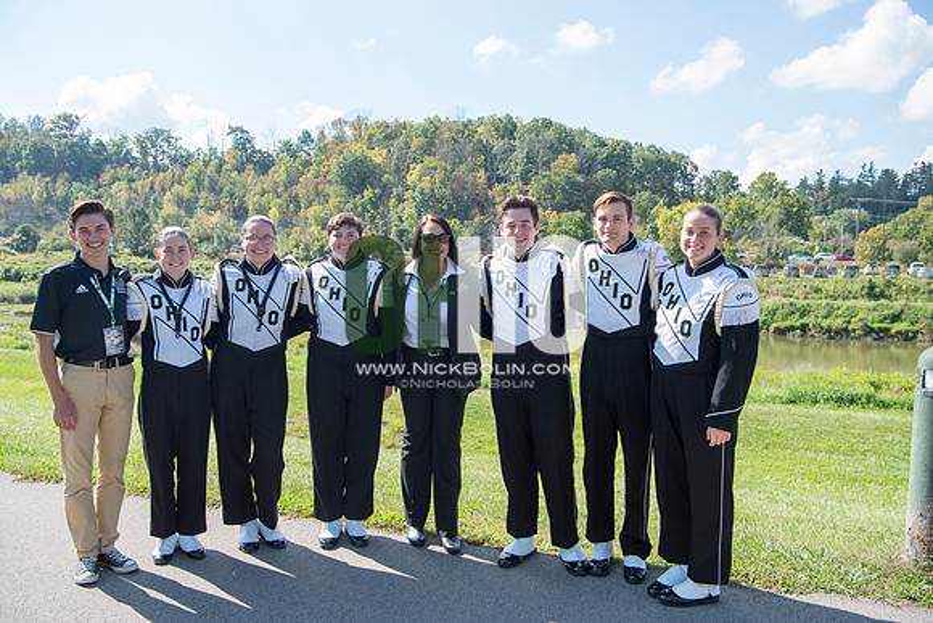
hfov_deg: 58.7
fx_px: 829
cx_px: 466
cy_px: 312
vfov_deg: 41.1
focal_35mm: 32
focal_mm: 32
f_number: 5.6
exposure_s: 1/500
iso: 200
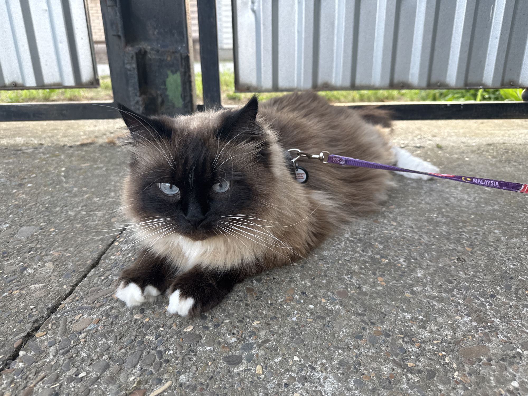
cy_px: 198
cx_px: 264
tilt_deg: -19.5
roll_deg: +0.3
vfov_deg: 56.8
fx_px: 366
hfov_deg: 71.6
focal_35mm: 24
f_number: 1.78
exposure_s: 1/121
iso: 80
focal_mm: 6.76
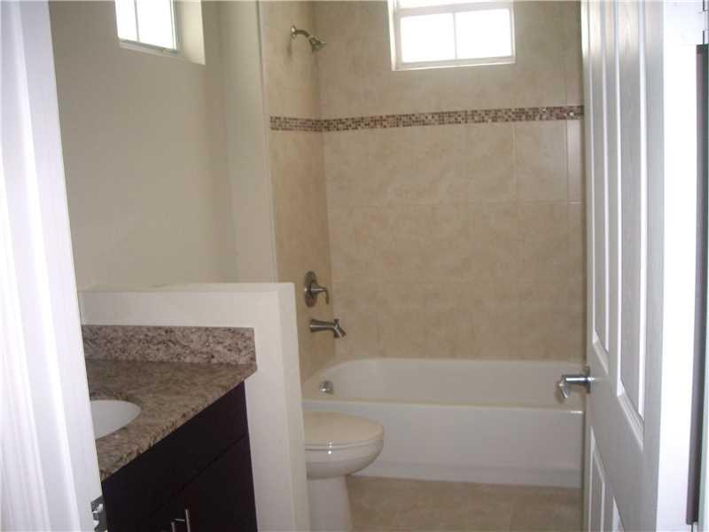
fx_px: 778
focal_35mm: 38
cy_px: 266
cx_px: 354
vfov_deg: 37.7
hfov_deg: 49.0
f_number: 2.7
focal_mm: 6.2
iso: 200
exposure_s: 1/40
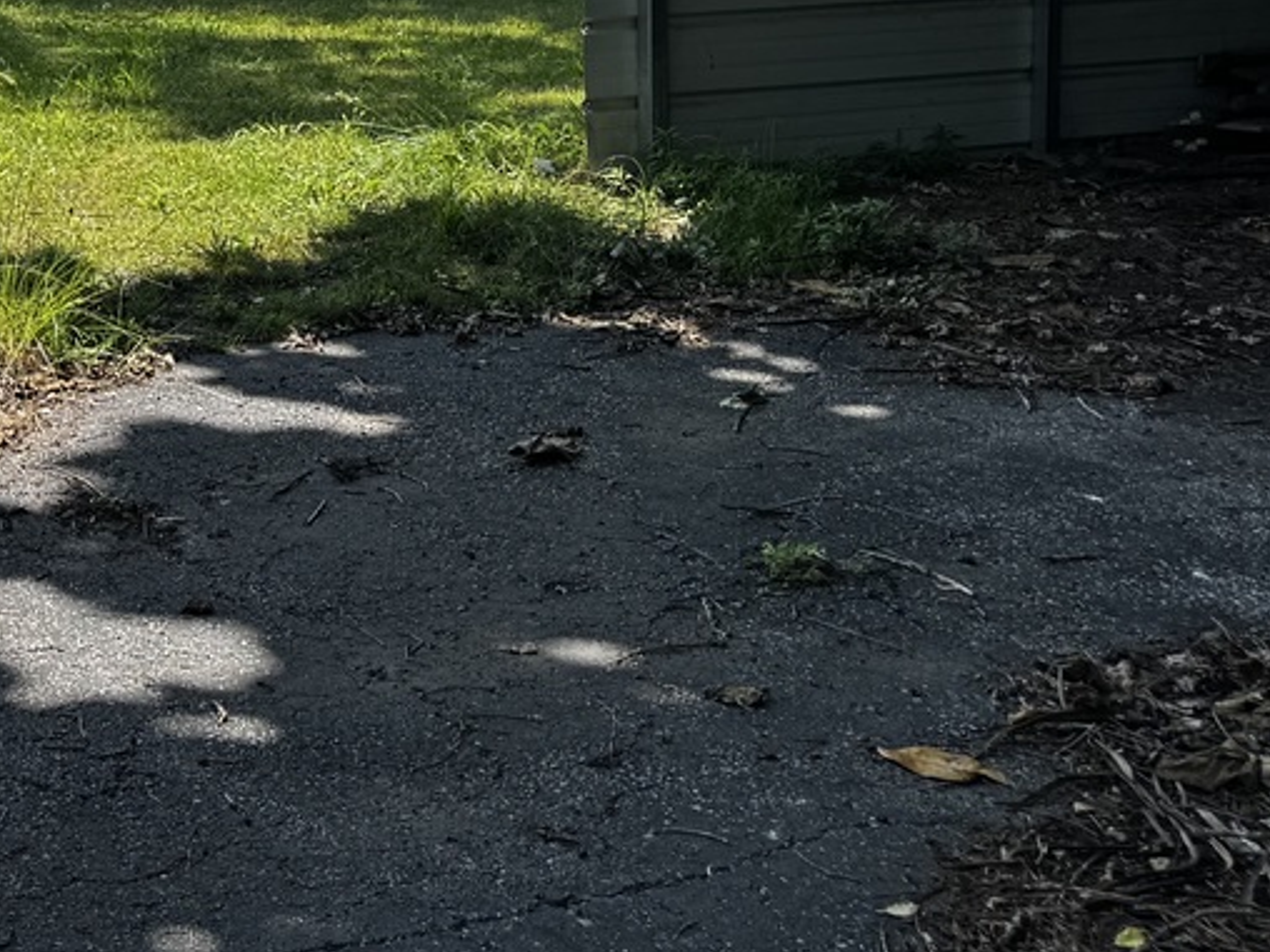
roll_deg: +0.2
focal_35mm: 68
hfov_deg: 25.6
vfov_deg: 20.7
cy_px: -75
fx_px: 2495
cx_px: -262
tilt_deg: -4.0
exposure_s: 1/1869
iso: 80
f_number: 1.78
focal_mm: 6.76
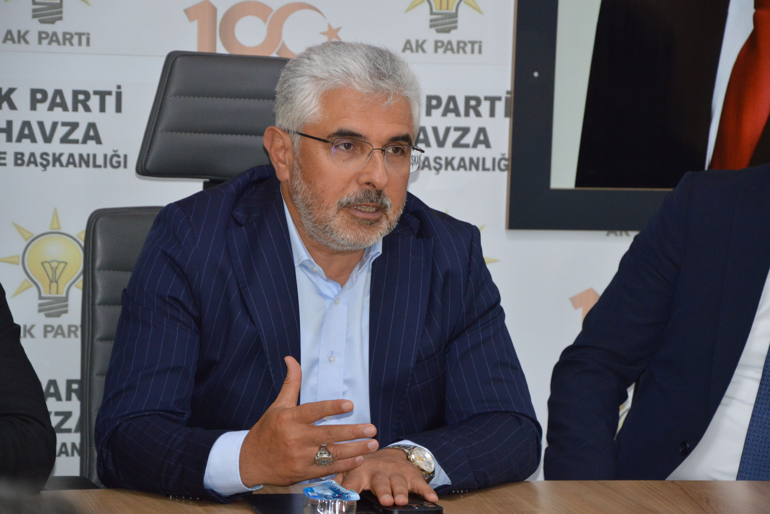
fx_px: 3368
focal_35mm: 158
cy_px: 257
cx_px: 385
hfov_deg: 13.0
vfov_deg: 8.7
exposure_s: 1/60
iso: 1250
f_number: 5.6
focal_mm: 105
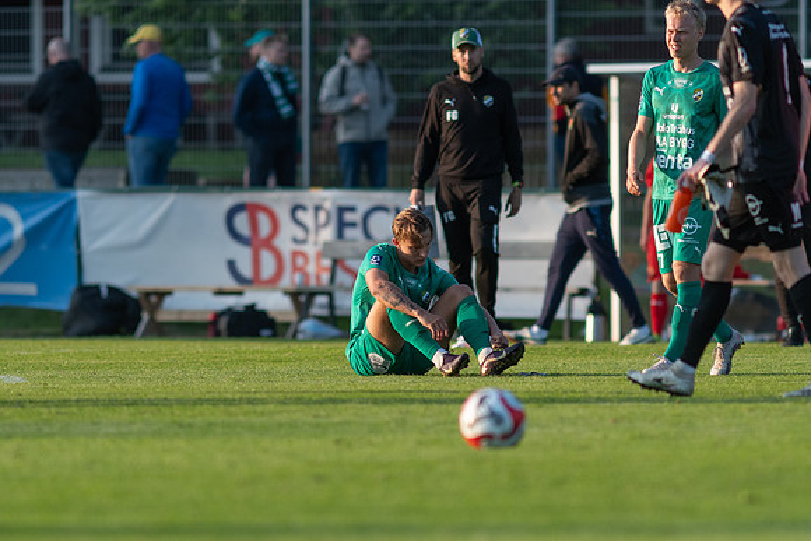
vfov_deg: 2.3
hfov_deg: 3.4
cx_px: 406
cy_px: 270
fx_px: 13519
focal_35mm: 600
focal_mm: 300
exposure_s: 1/1600
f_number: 3.2
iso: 250
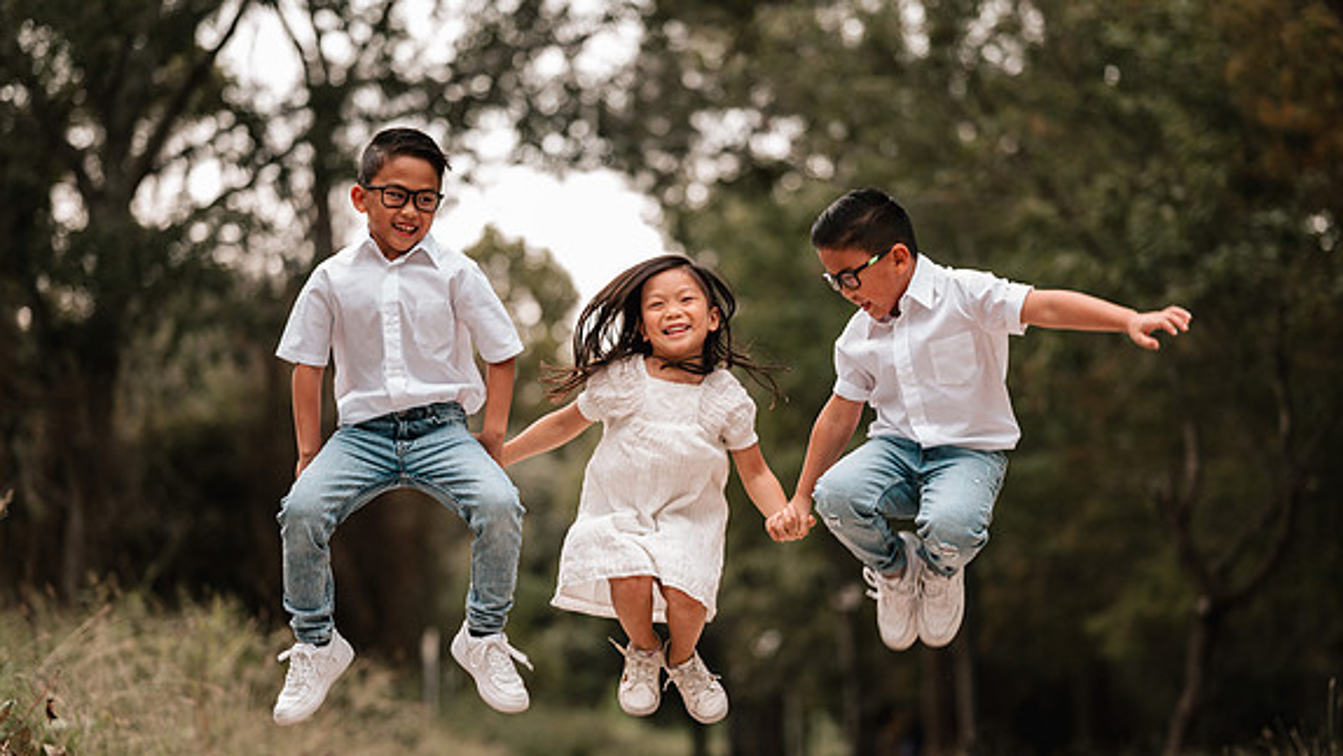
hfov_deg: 23.2
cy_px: 414
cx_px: 674
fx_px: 3277
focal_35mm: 92
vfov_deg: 13.2
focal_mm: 85
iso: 50
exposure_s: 1/250
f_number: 1.8
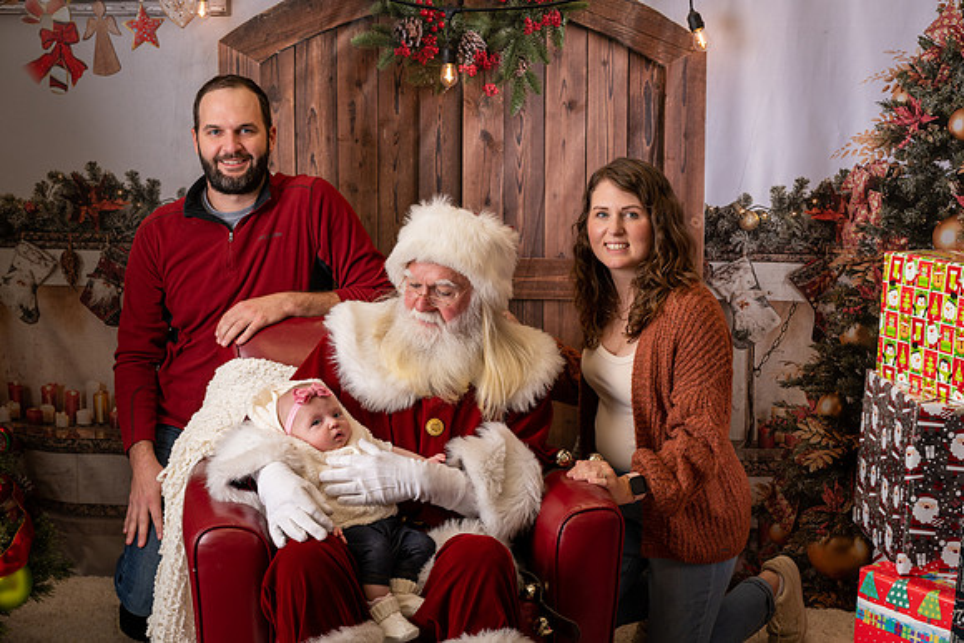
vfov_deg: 26.0
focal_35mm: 52
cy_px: 322
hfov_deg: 38.1
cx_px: 493
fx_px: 1395
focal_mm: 50
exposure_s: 1/100
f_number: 8
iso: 100
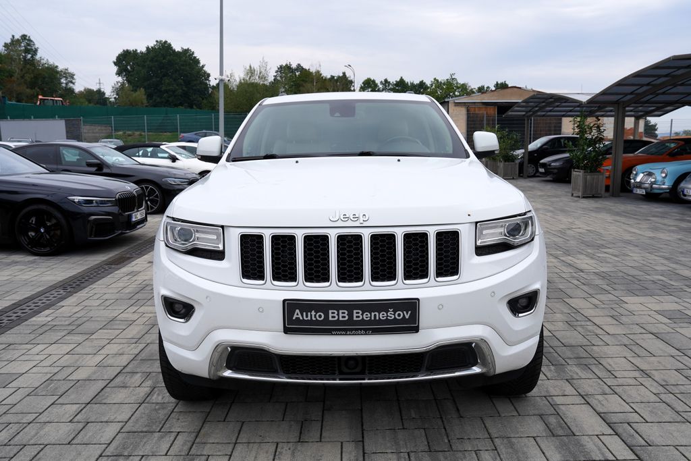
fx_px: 518
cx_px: 346
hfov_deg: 67.4
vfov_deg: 47.9
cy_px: 230
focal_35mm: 27
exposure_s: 1/200
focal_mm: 27
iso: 100
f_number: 7.1
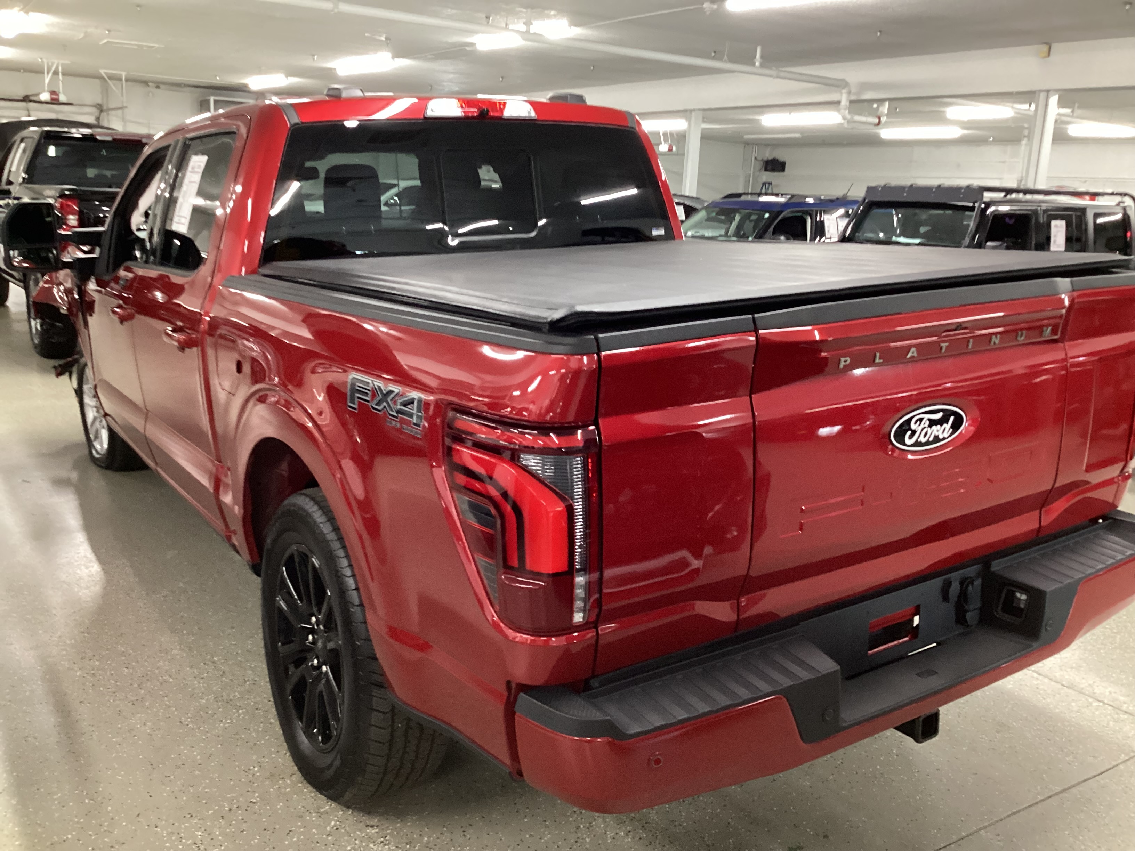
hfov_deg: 58.4
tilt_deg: -13.2
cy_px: 426
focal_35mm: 31
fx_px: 1016
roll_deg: -3.8
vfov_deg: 45.4
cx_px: 568
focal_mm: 3.3
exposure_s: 1/30
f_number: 2.4
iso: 320
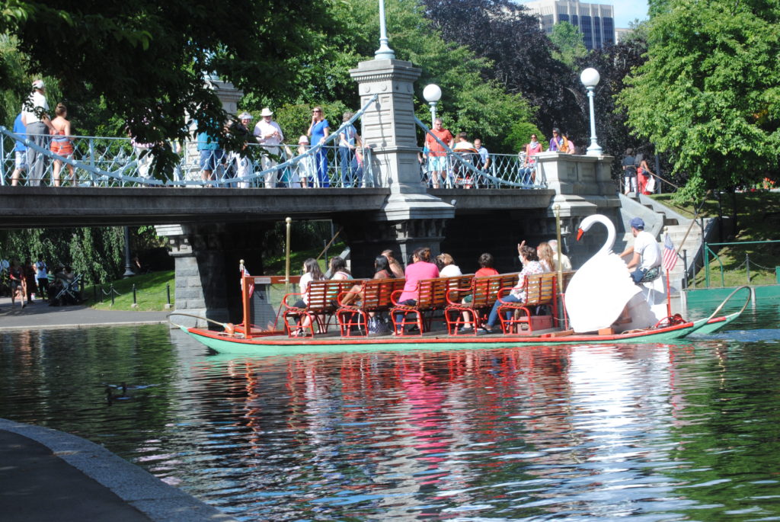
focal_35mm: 82
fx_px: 1789
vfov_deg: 16.6
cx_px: 390
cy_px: 261
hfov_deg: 24.6
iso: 200
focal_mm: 55
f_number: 14
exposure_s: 1/40
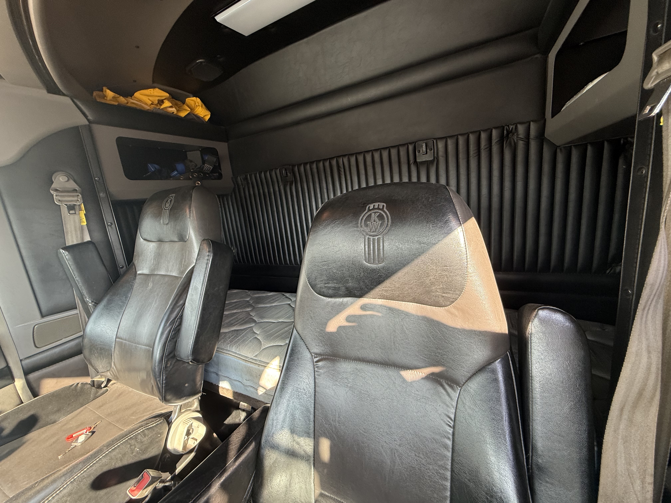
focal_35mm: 14
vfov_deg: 85.7
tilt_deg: -4.8
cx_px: 336
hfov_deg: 102.1
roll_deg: +6.2
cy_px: 252
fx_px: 271
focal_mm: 2.22
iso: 125
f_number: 2.2
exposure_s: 1/99
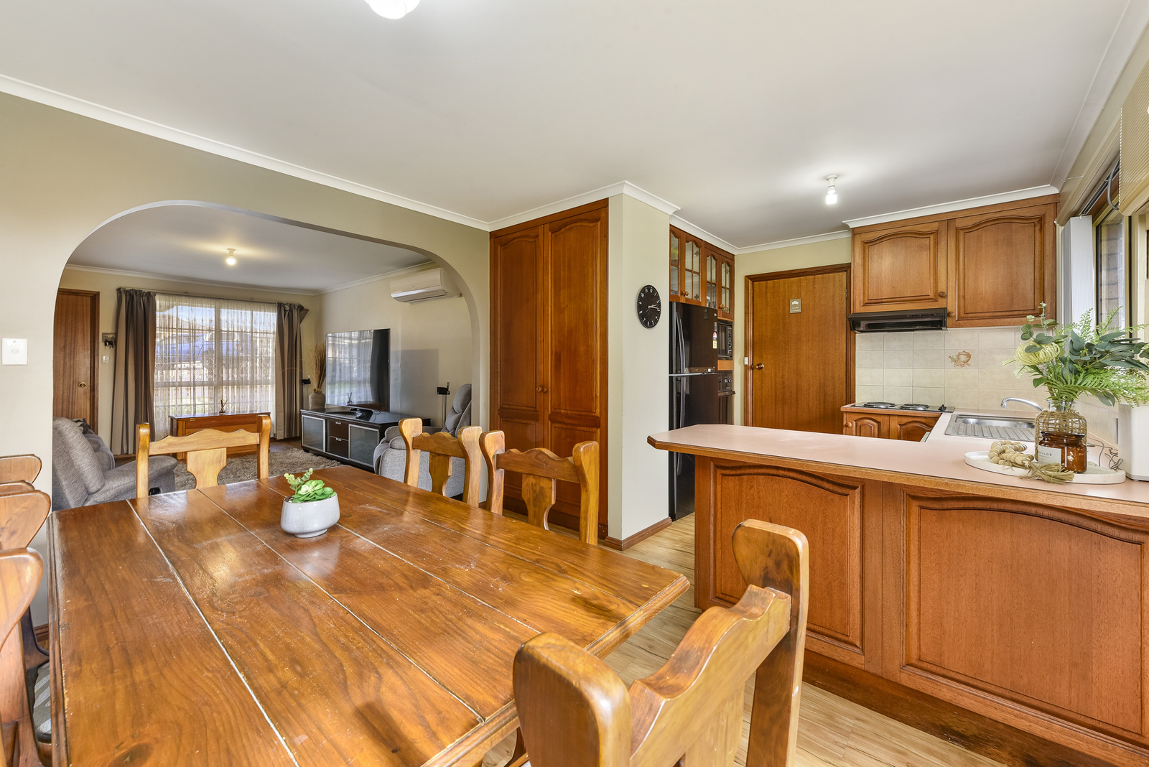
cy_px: 384
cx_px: 574
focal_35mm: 14
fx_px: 447
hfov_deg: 104.2
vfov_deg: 81.3
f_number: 11
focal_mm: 14
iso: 125
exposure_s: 1/2
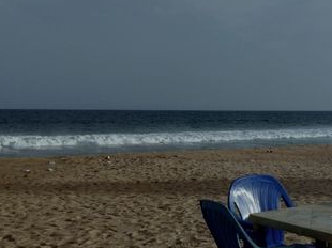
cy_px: 140
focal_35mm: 62
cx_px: 218
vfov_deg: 23.6
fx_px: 594
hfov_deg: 31.0
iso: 50
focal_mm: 5.31
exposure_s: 1/844
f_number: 1.7
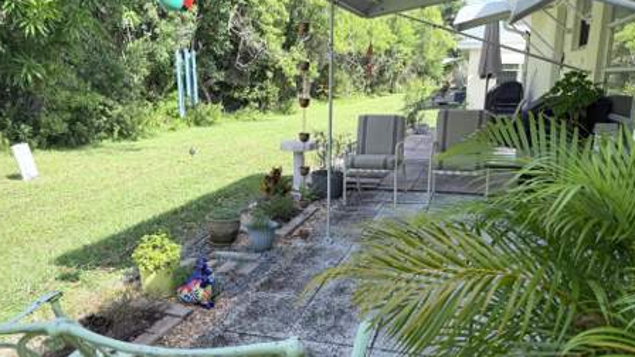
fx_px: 471
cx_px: 327
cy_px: 183
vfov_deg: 41.5
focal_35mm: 28
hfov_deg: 67.9
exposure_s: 1/1314
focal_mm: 6.76
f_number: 1.78
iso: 80
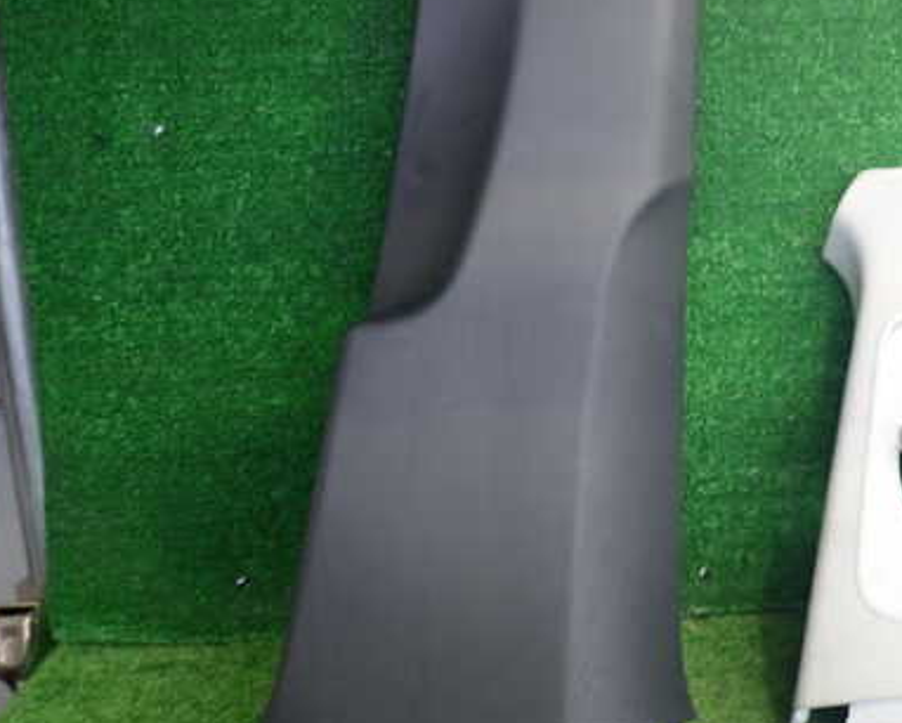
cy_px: 343
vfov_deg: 32.8
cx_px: 640
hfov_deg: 39.6
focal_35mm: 46
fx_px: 1229
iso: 250
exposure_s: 1/30
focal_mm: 5.4
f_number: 2.3
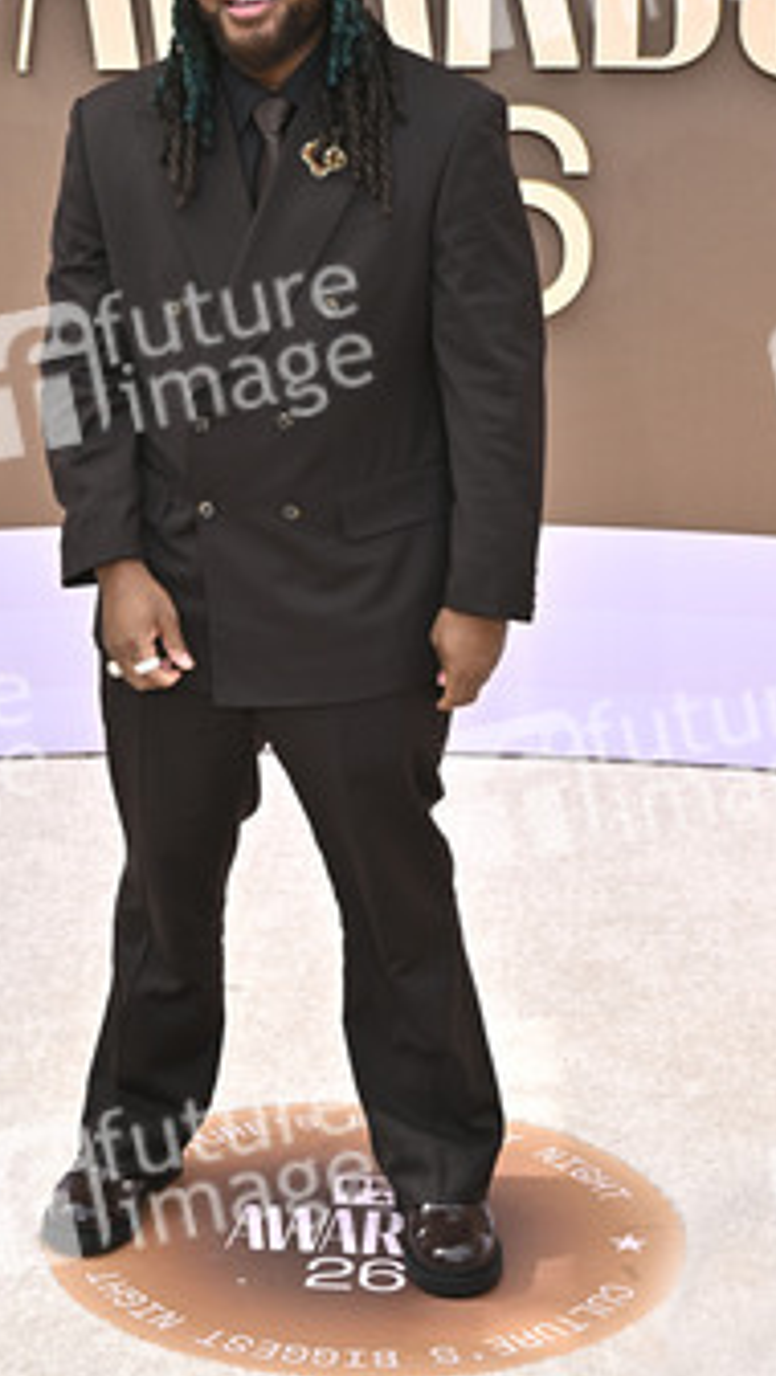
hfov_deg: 16.8
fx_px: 2629
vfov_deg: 29.3
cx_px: 282
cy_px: 568
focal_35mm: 72
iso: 400
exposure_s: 1/320
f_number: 10
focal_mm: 58
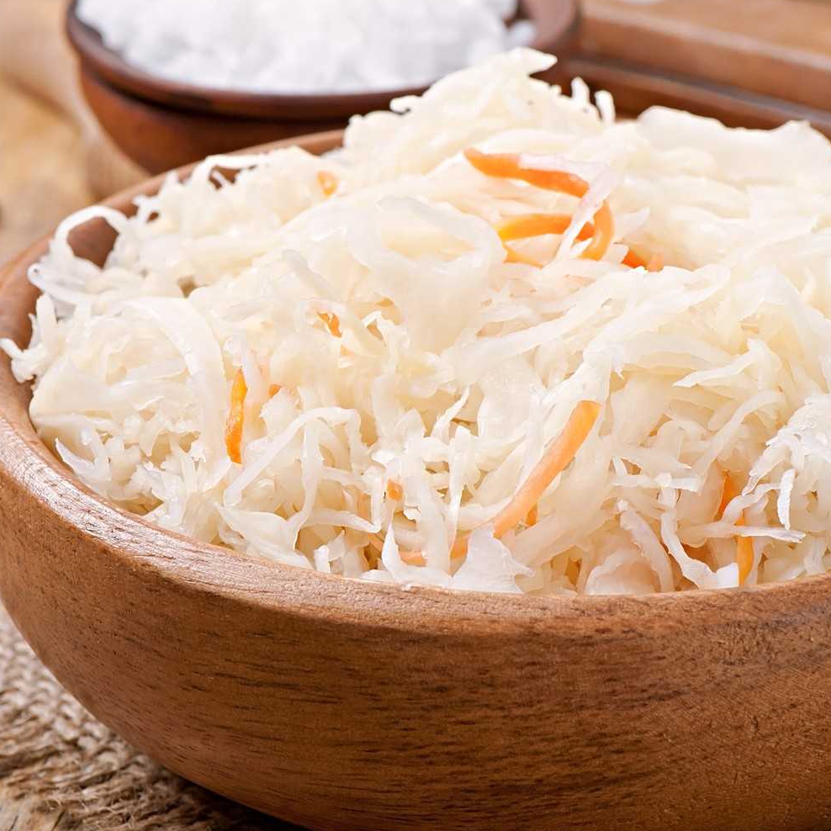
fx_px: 6376
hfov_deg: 7.5
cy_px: 449
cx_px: 532
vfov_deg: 7.5
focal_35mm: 235
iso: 100
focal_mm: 105
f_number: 11
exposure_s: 1/200
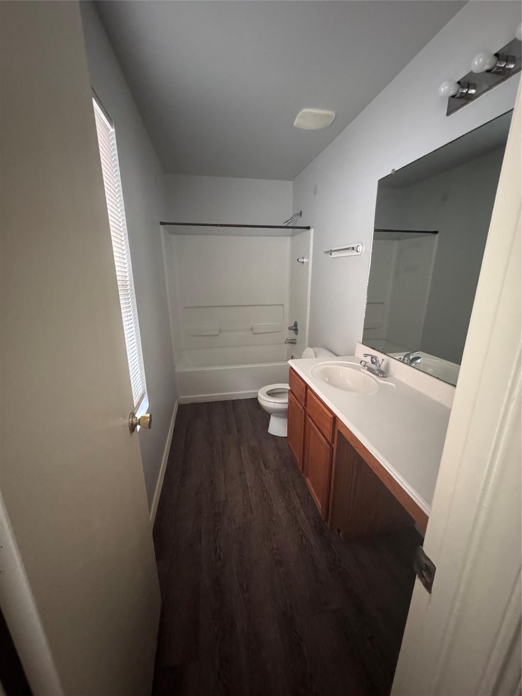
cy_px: 348
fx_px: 281
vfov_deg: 102.1
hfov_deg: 85.7
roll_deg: +0.0
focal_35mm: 14
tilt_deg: -15.7
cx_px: 261
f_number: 2.2
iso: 1250
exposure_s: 1/45
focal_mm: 2.22
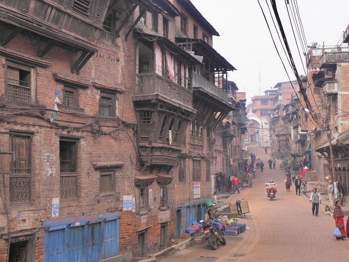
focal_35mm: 59
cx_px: 174
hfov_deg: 32.7
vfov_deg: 24.8
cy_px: 131
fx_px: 595
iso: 64
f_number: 3.6
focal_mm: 10.65
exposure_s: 1/125
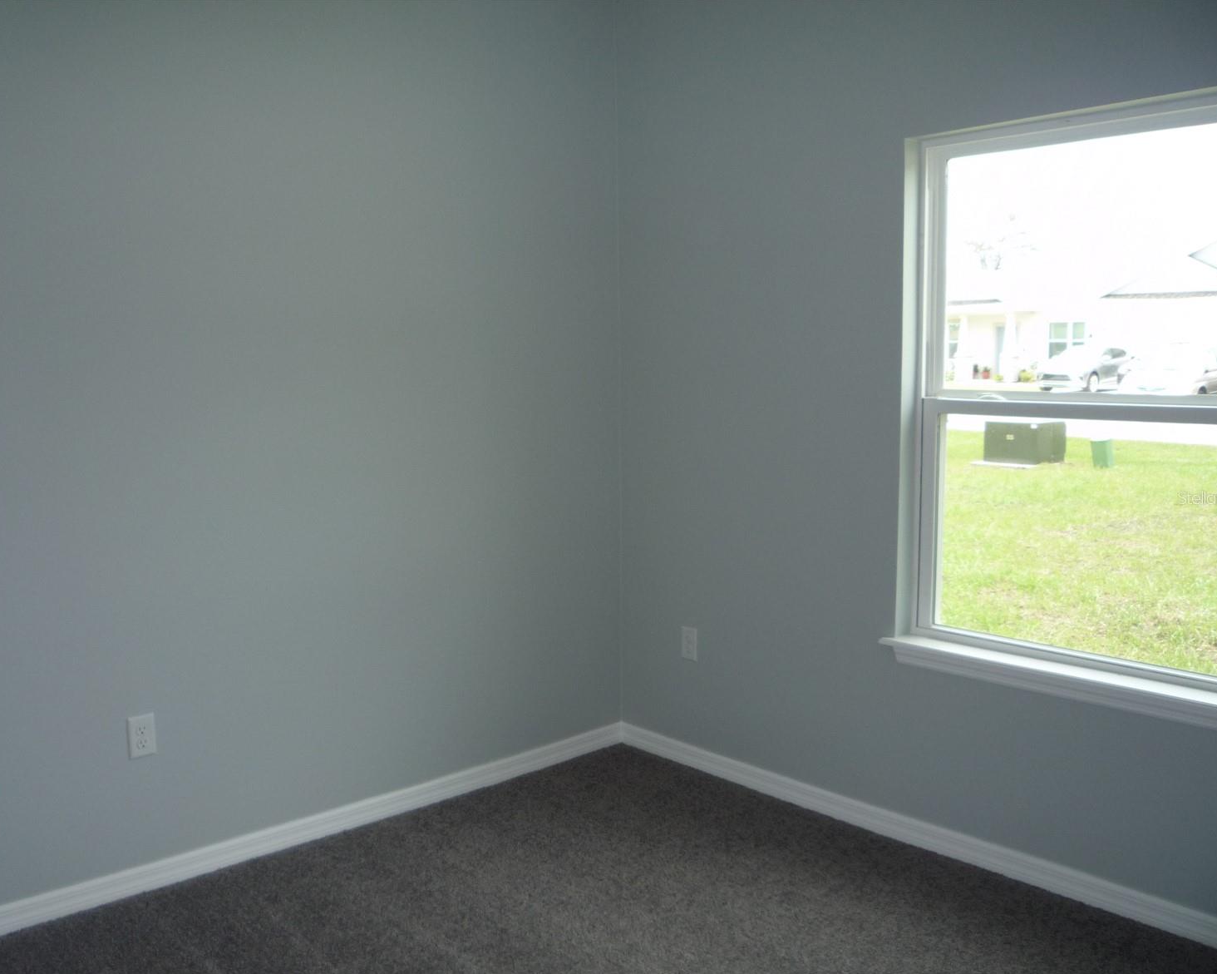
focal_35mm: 32
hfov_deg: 55.7
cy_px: 497
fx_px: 1153
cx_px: 591
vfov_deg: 45.8
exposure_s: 1/100
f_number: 3.3
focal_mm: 5.2
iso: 100
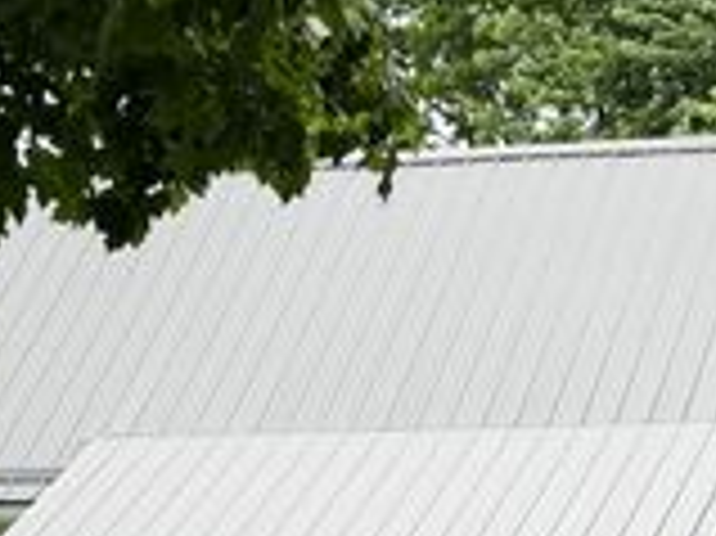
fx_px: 3121
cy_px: 651
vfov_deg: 9.7
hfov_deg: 12.9
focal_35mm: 151
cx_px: 702
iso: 64
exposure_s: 1/1242
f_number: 1.78
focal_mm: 6.76
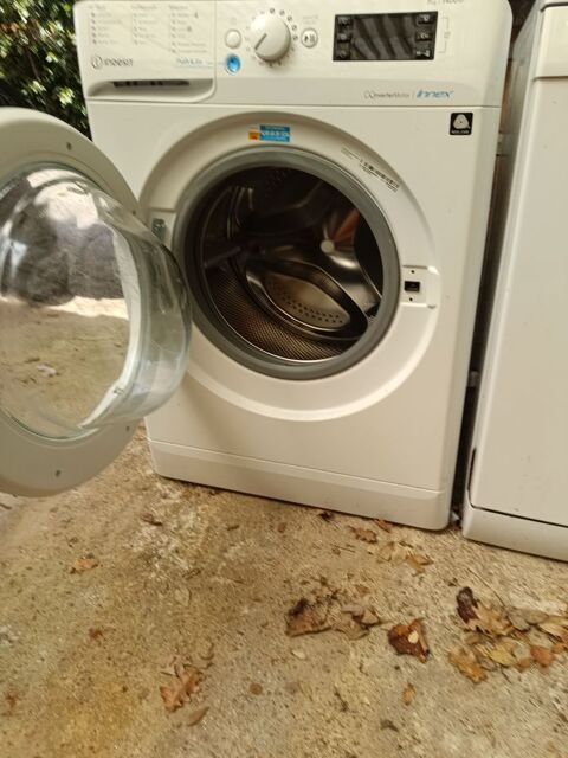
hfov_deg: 56.8
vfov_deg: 71.6
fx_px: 525
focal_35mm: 24
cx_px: 284
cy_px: 379
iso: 53
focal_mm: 5.59
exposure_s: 1/310
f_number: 1.88
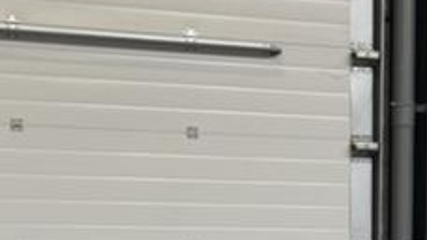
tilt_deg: -12.2
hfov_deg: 16.9
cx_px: 225
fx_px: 1437
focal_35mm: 127
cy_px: 639
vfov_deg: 8.4
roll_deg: +1.1
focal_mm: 5.1
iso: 64
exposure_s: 1/50
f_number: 1.6
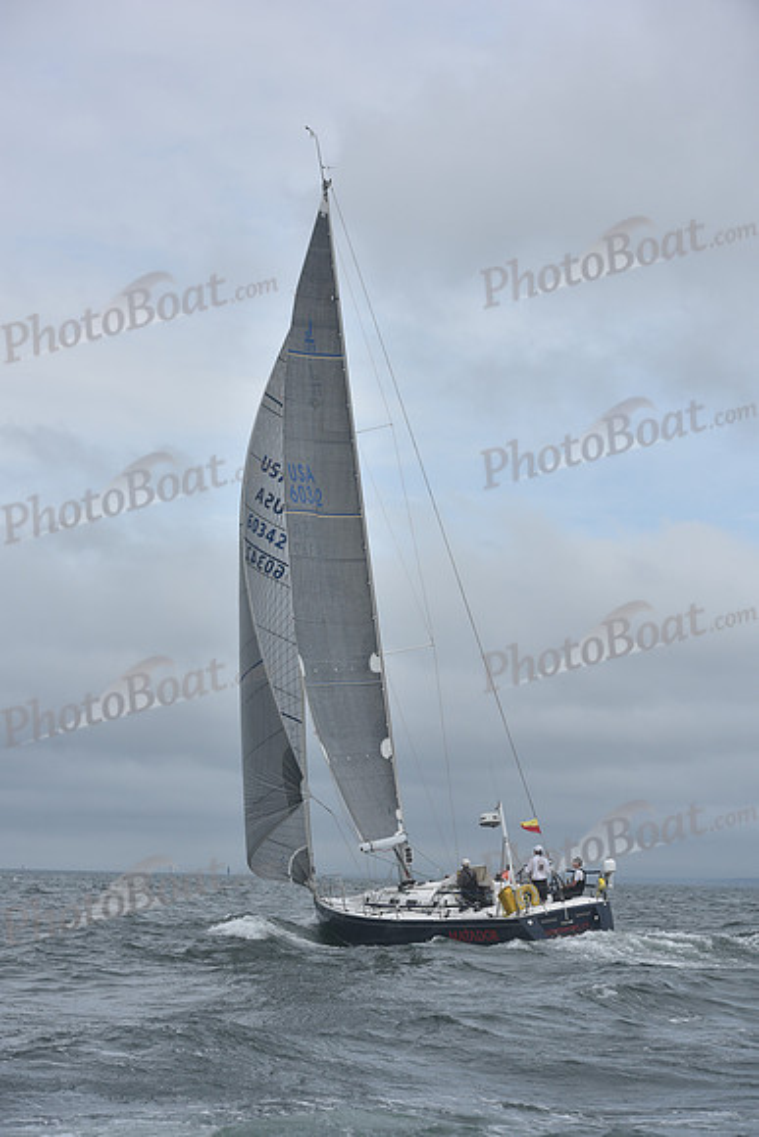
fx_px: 2212
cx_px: 380
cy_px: 568
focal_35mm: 70
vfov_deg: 28.8
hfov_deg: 19.5
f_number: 6.3
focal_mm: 70
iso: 200
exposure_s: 1/1250
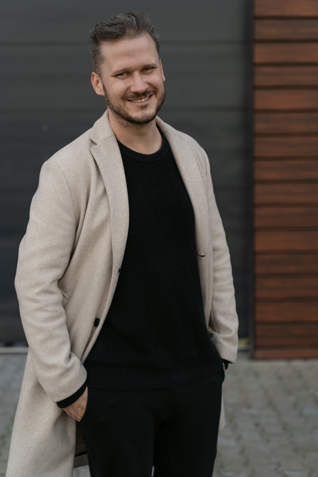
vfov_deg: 28.8
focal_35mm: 70
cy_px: 238
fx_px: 927
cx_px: 159
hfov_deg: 19.5
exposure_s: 1/125
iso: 100
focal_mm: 70
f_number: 2.8
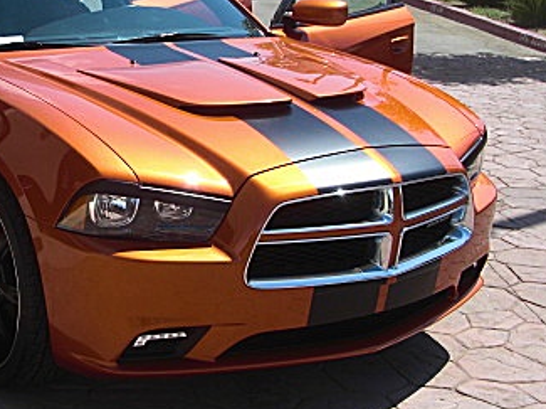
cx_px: 59
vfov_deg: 20.7
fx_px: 1119
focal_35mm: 71
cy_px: 175
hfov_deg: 26.5
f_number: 2.8
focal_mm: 6.3
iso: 50
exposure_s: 1/800
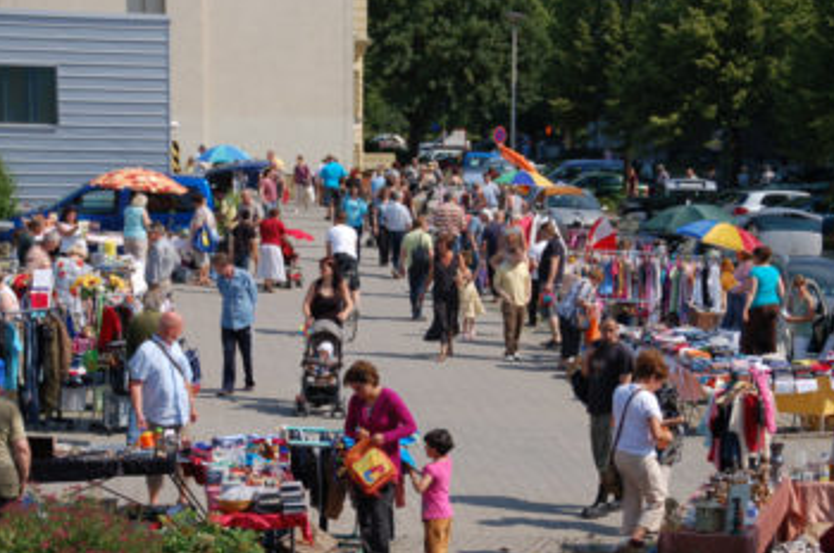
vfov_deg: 14.2
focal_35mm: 96
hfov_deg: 21.3
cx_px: 429
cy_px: 285
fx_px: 2220
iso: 200
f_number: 7.1
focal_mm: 56
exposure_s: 1/800
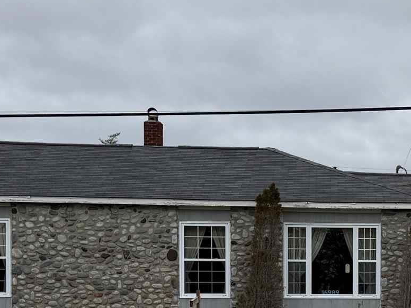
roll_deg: -0.4
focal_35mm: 95
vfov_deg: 15.3
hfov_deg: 19.8
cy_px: 291
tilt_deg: +0.7
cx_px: 441
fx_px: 1128
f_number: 1.78
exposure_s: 1/7353
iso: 80
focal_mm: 6.76
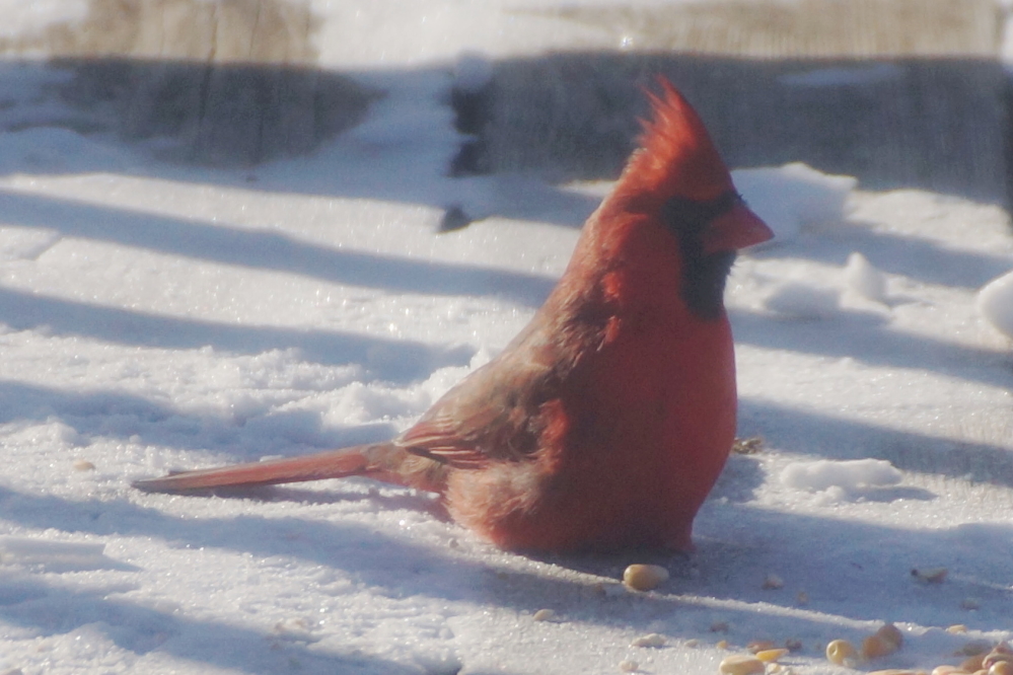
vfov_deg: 3.7
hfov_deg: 5.5
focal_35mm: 375
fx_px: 10551
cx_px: 506
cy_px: 338
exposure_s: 1/400
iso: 250
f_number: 6.3
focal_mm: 250
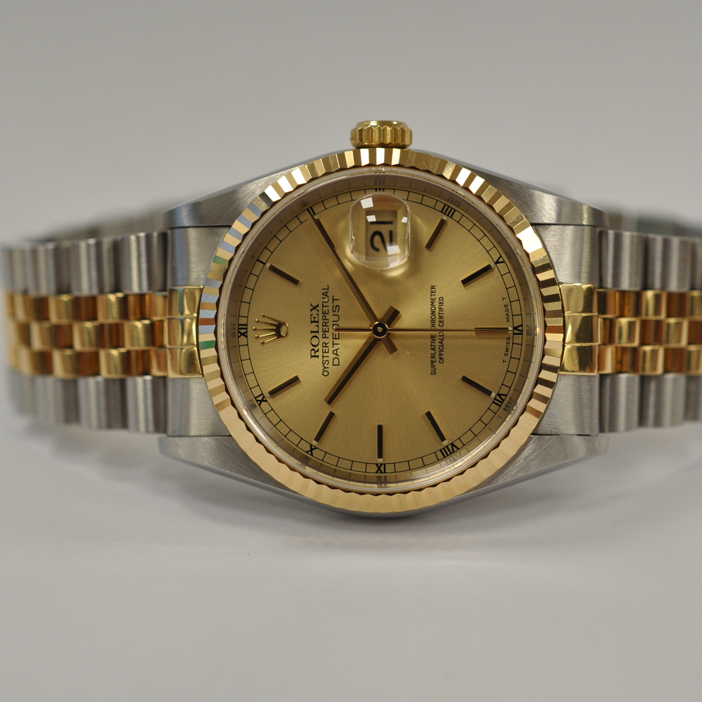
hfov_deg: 15.0
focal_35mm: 116
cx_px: 381
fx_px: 2661
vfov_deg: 15.0
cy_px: 349
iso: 500
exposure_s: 1/125
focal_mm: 60
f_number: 5.6
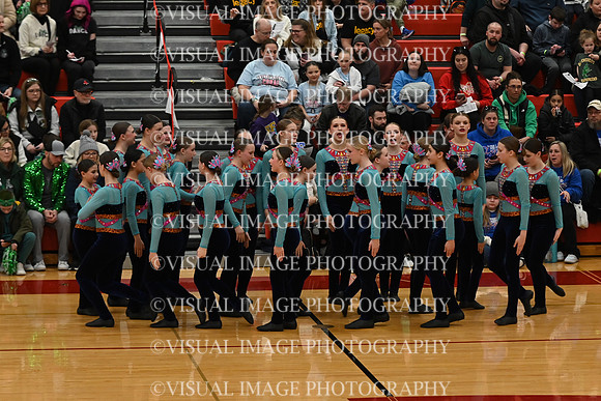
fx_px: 2622
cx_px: 300
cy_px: 200
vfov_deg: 8.7
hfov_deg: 13.1
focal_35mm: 157
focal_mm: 105
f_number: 4
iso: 3200
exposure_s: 1/400
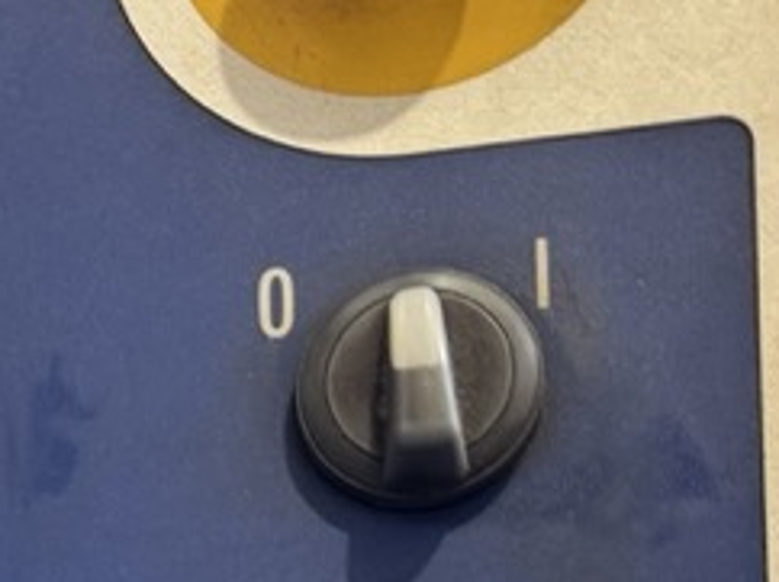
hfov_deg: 13.4
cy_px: 1106
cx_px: -756
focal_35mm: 127
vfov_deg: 10.8
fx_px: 2855
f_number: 1.78
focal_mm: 6.76
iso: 160
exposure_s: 1/60
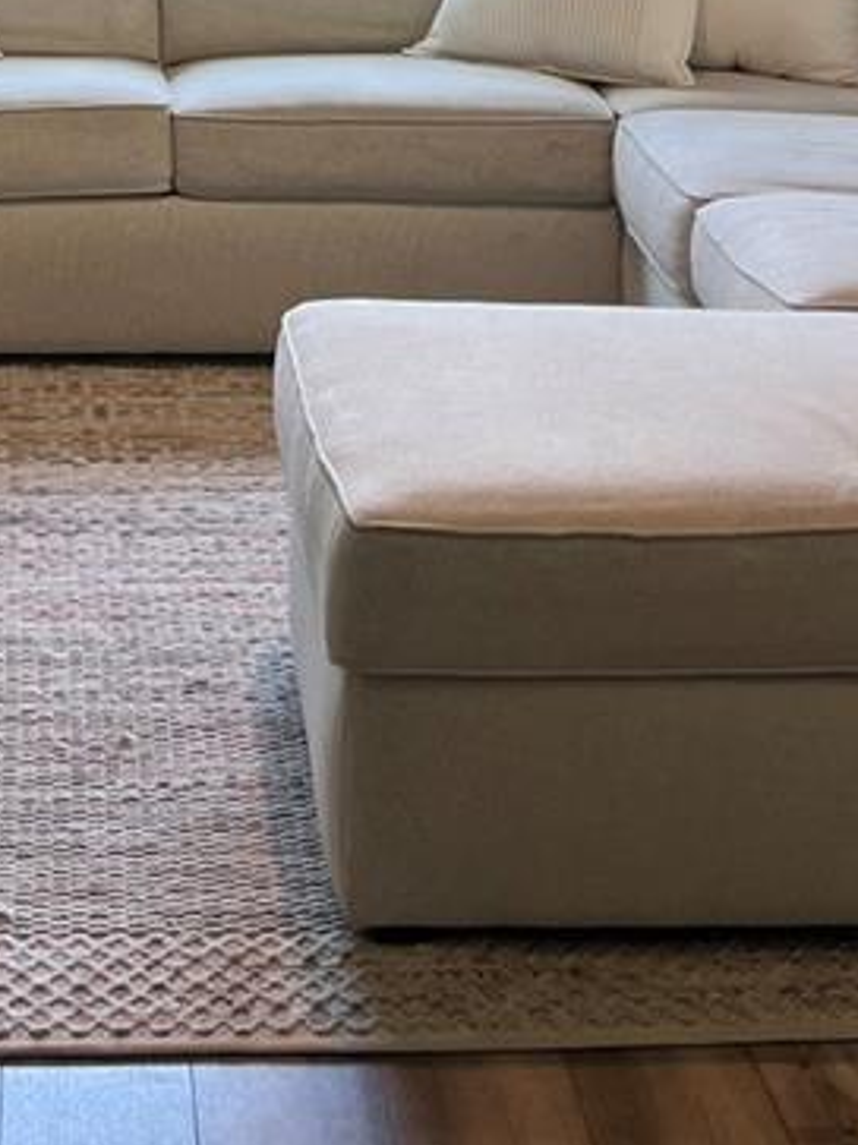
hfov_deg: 17.0
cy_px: -420
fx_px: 2844
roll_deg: -0.1
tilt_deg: -2.7
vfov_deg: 20.4
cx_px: 136
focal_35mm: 86
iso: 64
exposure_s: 1/60
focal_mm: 5.7
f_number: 1.5
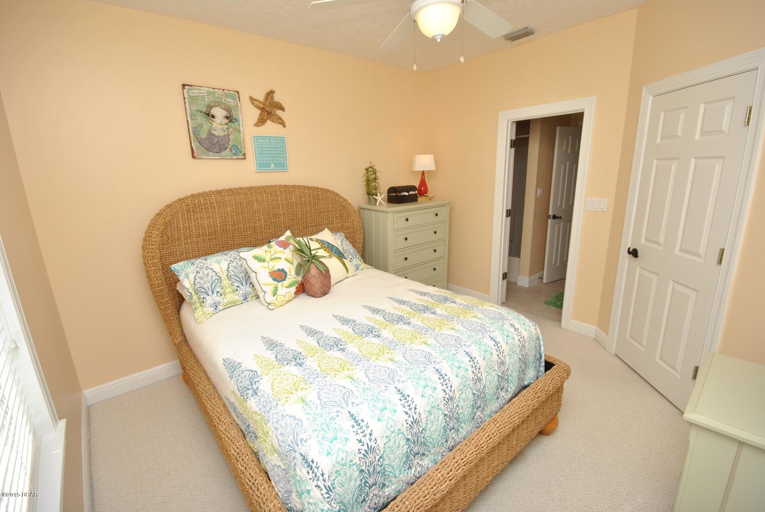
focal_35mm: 15
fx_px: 319
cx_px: 382
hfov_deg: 100.3
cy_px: 256
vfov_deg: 77.5
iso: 400
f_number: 8
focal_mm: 10
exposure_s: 1/200
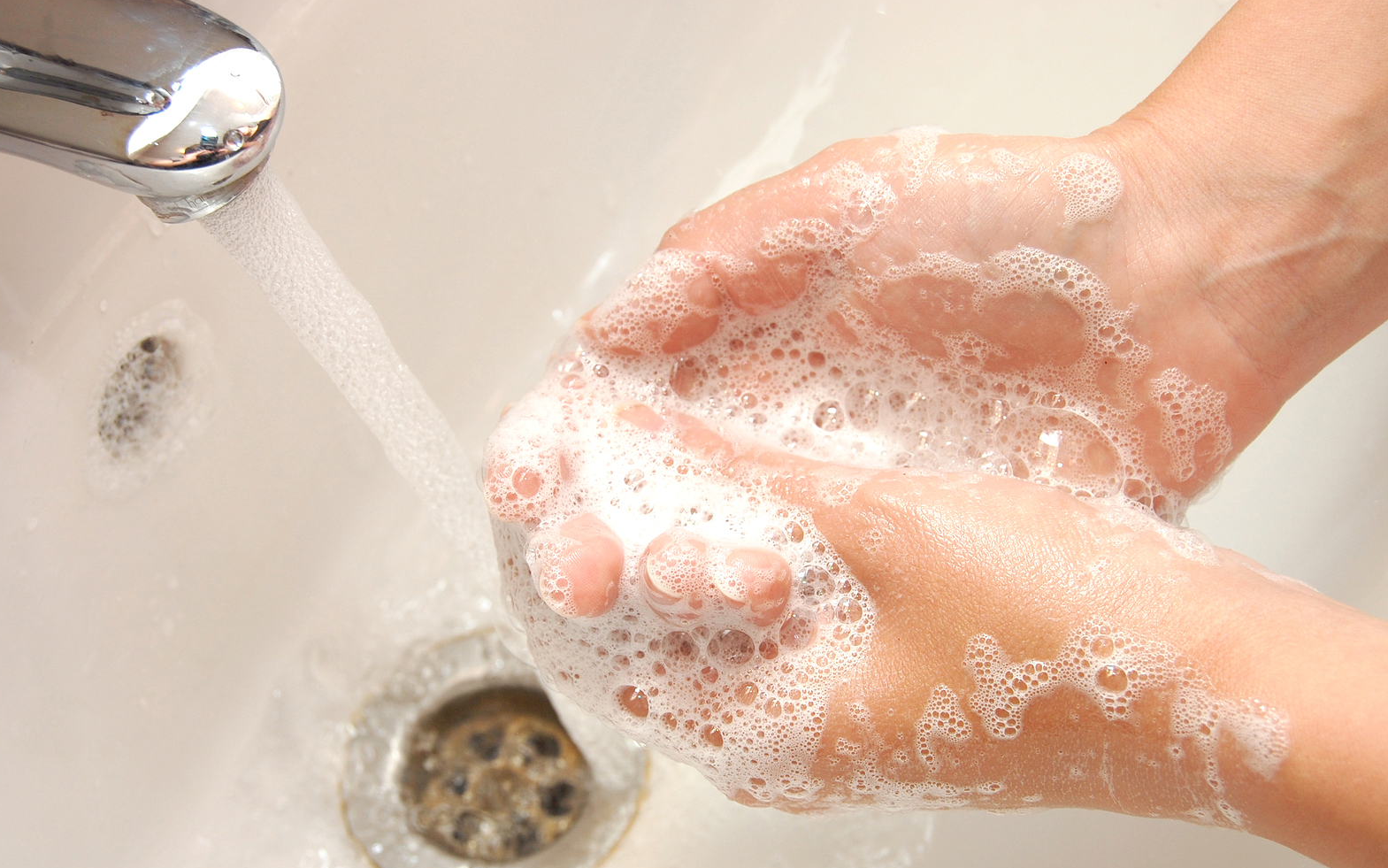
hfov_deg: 37.2
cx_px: 681
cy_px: 467
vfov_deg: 23.8
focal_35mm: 55
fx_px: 2063
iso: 200
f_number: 8
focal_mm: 35
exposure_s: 1/125
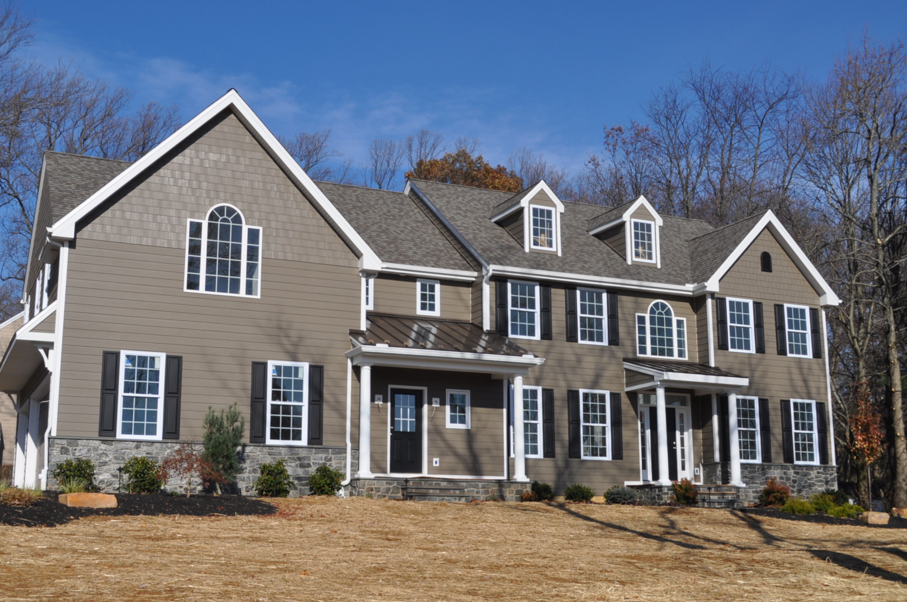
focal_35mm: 42
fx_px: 1057
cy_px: 310
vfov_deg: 31.8
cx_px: 428
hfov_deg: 46.4
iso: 200
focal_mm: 26
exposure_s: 1/400
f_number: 10
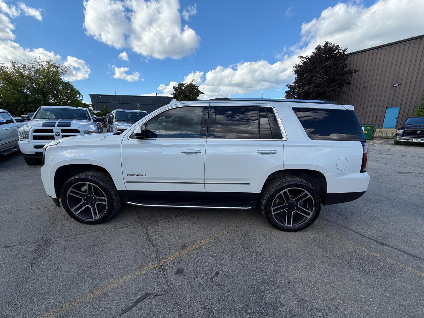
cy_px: 159
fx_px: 171
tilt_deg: -12.5
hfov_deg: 102.1
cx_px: 212
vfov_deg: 85.7
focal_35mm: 14
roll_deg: +0.3
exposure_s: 1/701
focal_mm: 2.22
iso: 40
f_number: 2.2
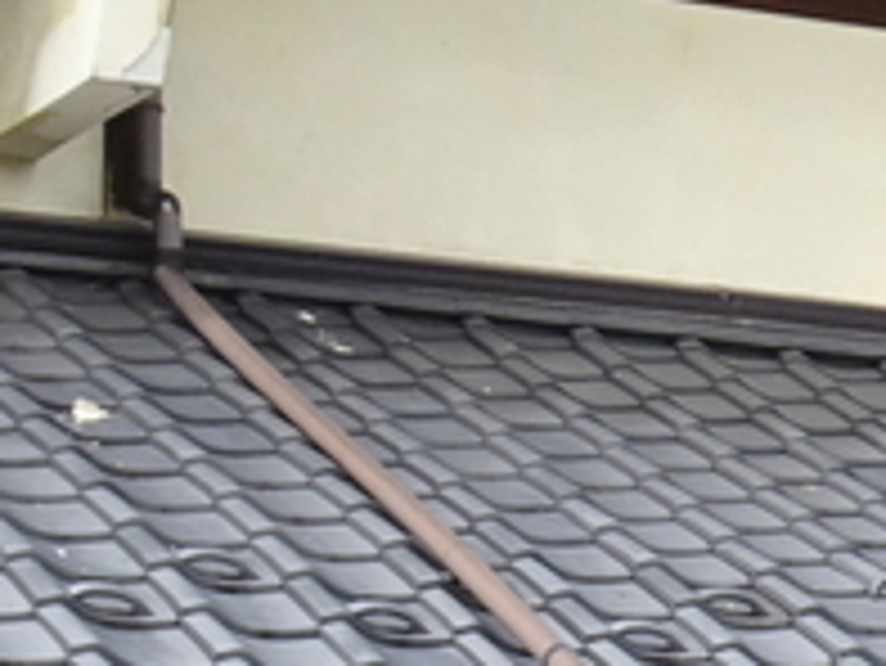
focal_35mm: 207
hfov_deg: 8.4
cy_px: 810
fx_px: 5301
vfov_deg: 7.1
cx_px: 2415
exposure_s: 1/320
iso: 80
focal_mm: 5.79
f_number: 4
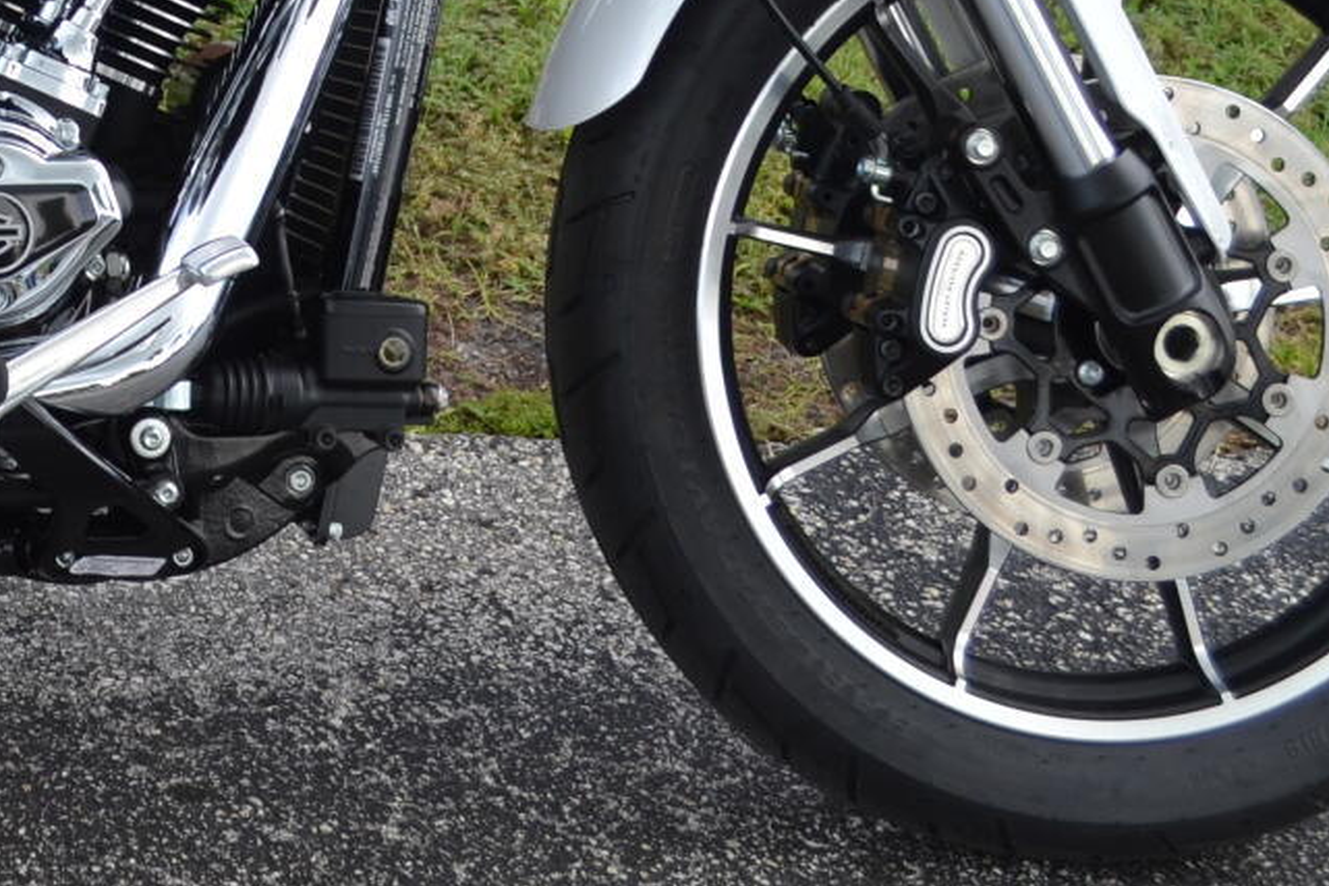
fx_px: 3801
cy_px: -418
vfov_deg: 12.7
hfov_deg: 18.5
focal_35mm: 103
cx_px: -361
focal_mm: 22
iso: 100
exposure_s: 1/125
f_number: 5.6
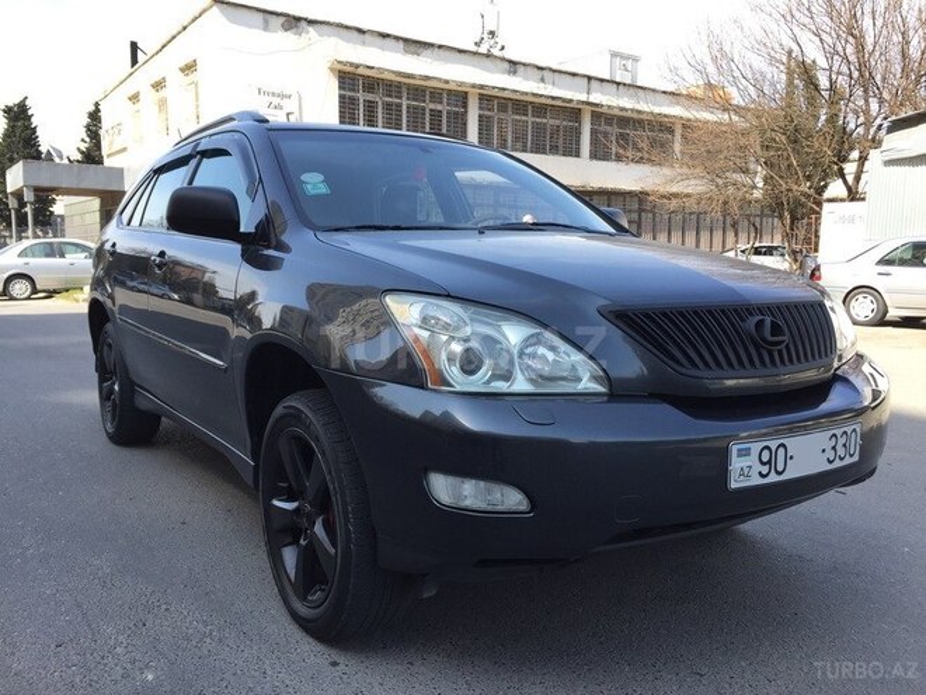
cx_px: 463
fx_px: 776
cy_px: 348
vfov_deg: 48.2
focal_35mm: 29
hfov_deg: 61.7
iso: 32
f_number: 2.2
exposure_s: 1/494
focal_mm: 4.15
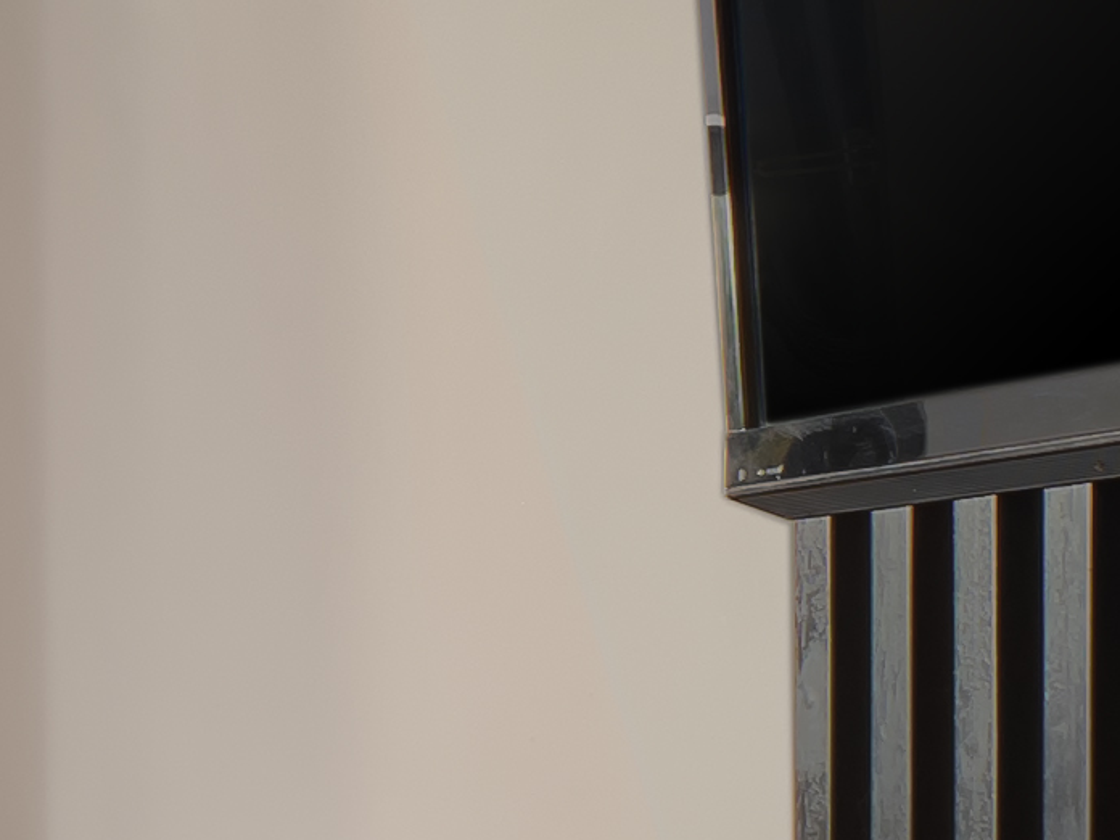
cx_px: -2263
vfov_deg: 13.8
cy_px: 798
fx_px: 3430
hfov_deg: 11.2
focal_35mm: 106
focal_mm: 8
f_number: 6.3
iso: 200
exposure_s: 1.6
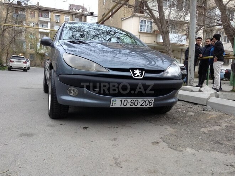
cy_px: 88
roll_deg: -3.5
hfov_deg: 55.4
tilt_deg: -6.0
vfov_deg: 42.8
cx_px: 118
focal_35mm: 33
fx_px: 224
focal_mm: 3.3
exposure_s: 1/24
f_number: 2.4
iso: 64
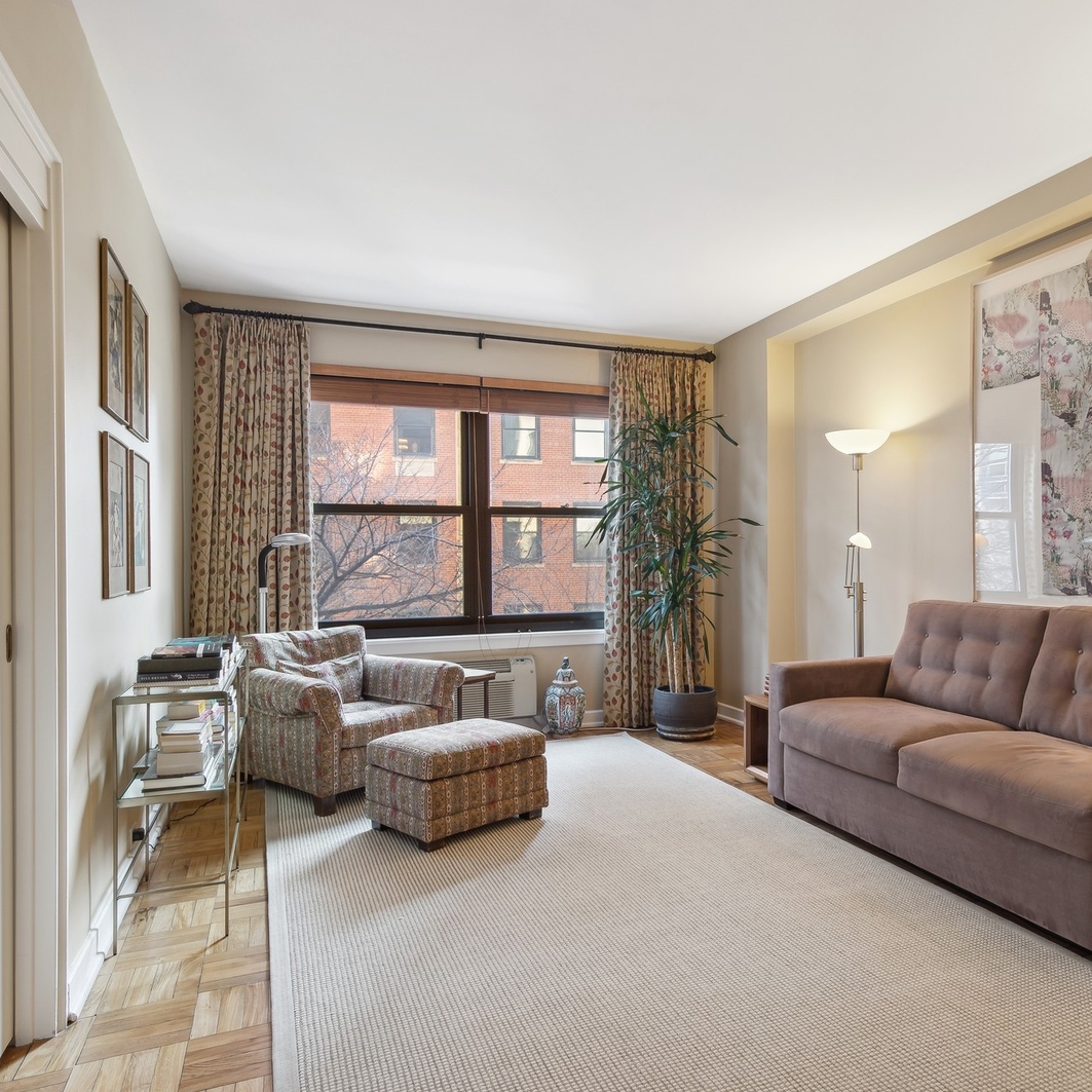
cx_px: 639
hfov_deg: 69.1
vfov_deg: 69.6
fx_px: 785
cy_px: 554
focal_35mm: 22
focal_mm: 17
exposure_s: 1/3.33
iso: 200
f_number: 8
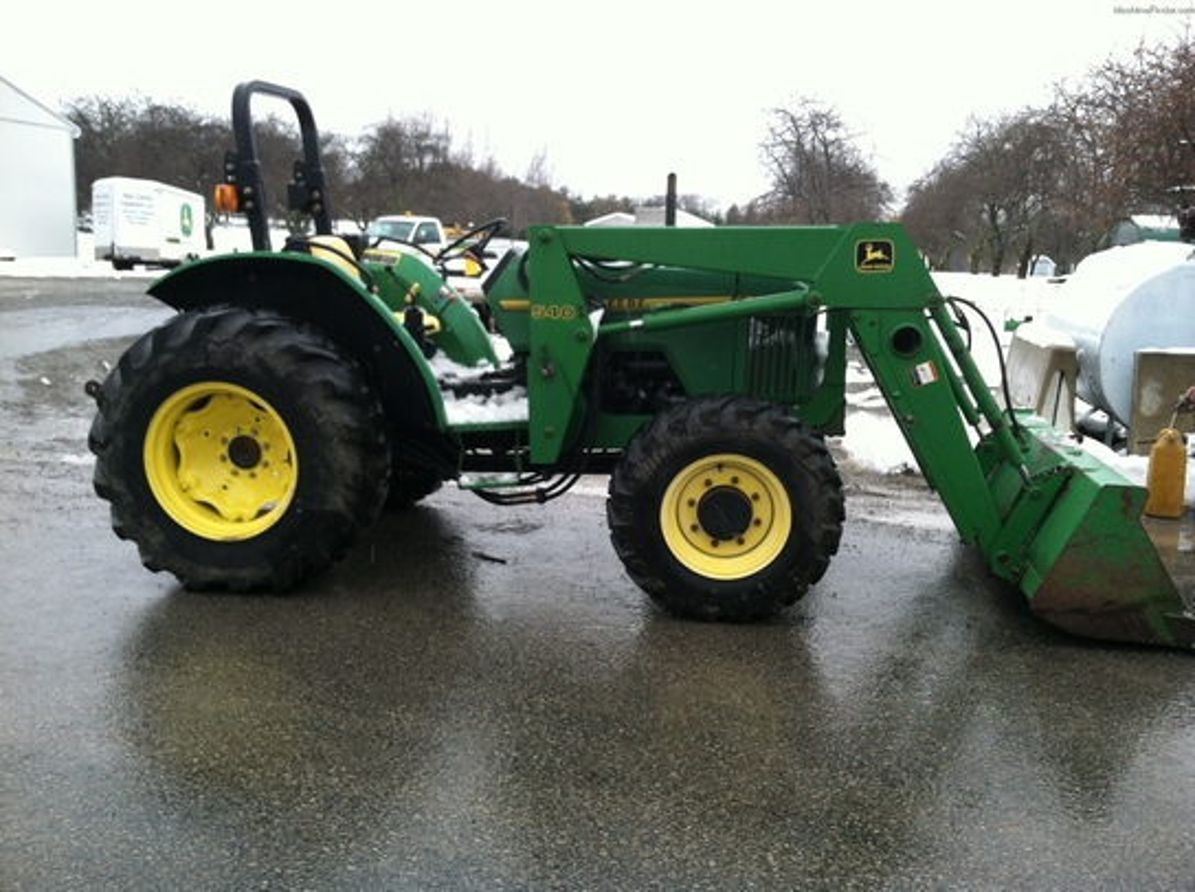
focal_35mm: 35
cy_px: 446
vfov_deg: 40.6
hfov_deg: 52.7
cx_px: 598
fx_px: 1206
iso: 80
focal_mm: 3.85
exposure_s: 1/60
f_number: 2.8
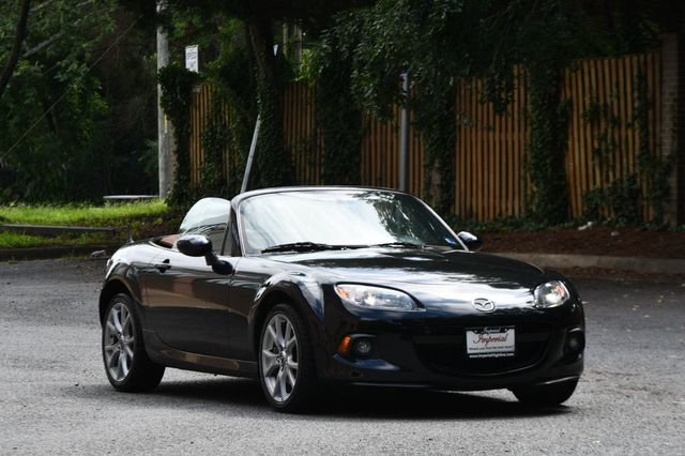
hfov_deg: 13.1
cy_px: 228
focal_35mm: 157
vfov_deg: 8.7
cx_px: 342
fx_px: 2986
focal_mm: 105
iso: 160
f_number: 8
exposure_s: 1/250
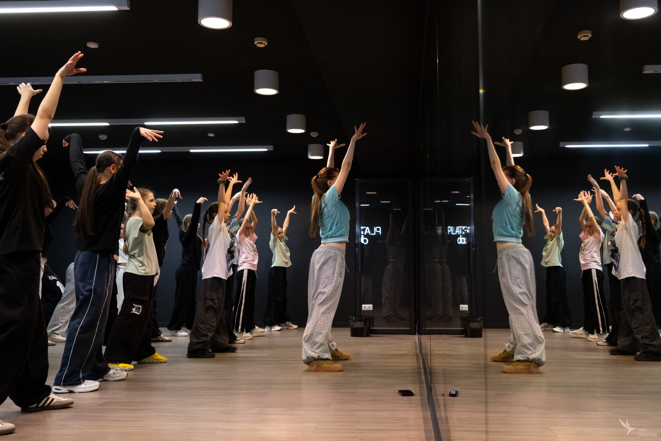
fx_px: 1096
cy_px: 204
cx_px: 366
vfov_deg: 22.7
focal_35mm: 60
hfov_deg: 33.5
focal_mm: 35.1
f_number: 2.8
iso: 2000
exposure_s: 1/250
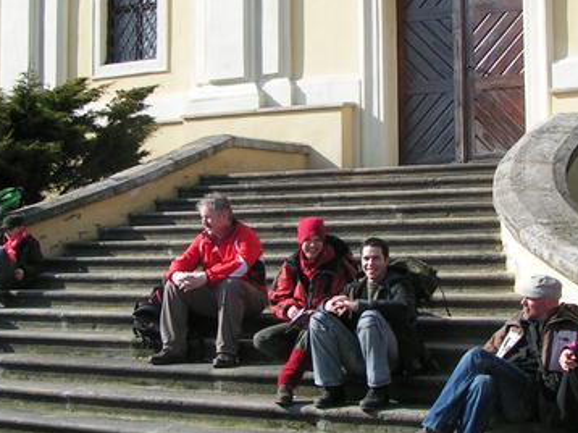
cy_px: 202
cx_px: 363
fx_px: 1135
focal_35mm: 68
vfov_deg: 21.6
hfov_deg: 28.5
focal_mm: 5.8
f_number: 5.6
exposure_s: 1/250
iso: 50
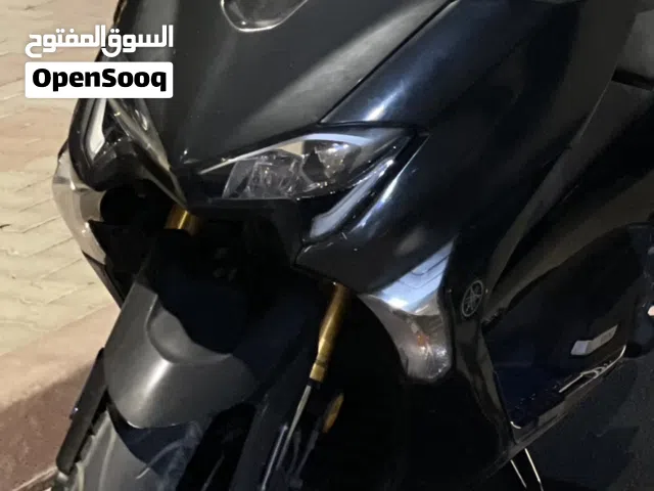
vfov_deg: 28.0
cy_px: 246
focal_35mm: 52
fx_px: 982
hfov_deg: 36.8
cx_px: 327
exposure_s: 1/14
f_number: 2
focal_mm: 6
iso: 640
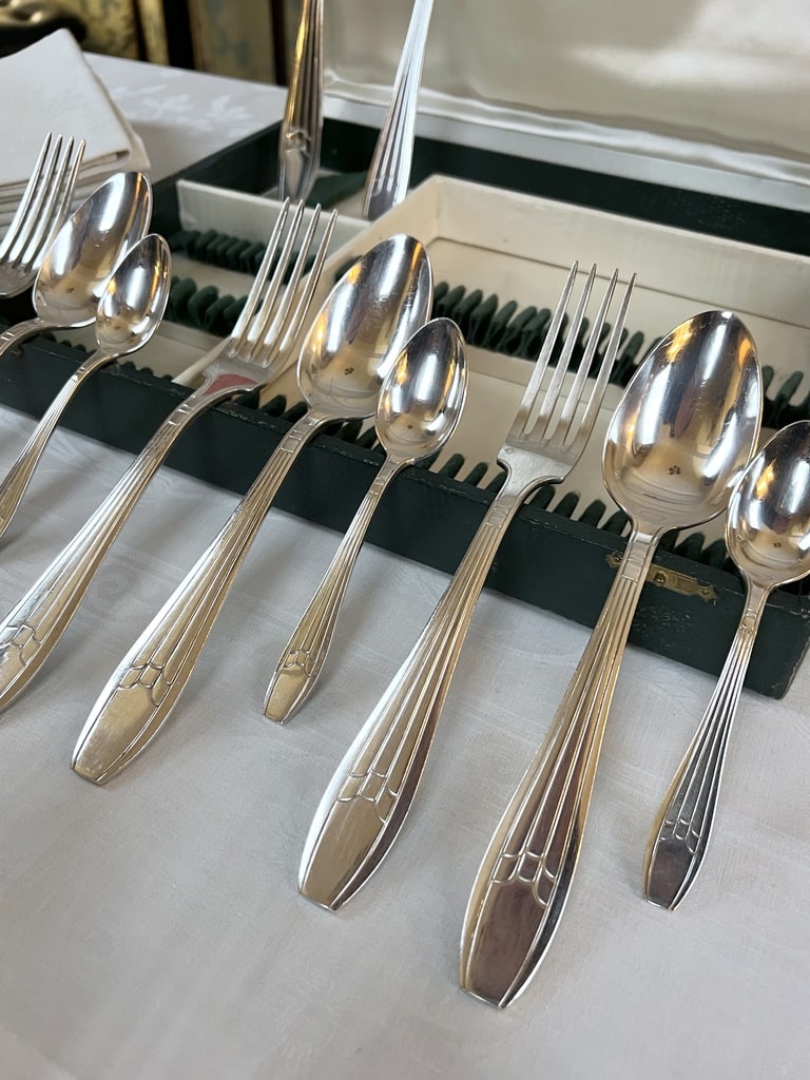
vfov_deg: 67.3
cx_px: 405
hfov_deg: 53.1
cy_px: 540
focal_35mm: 26
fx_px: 811
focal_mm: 5.7
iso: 200
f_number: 1.5
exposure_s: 1/50
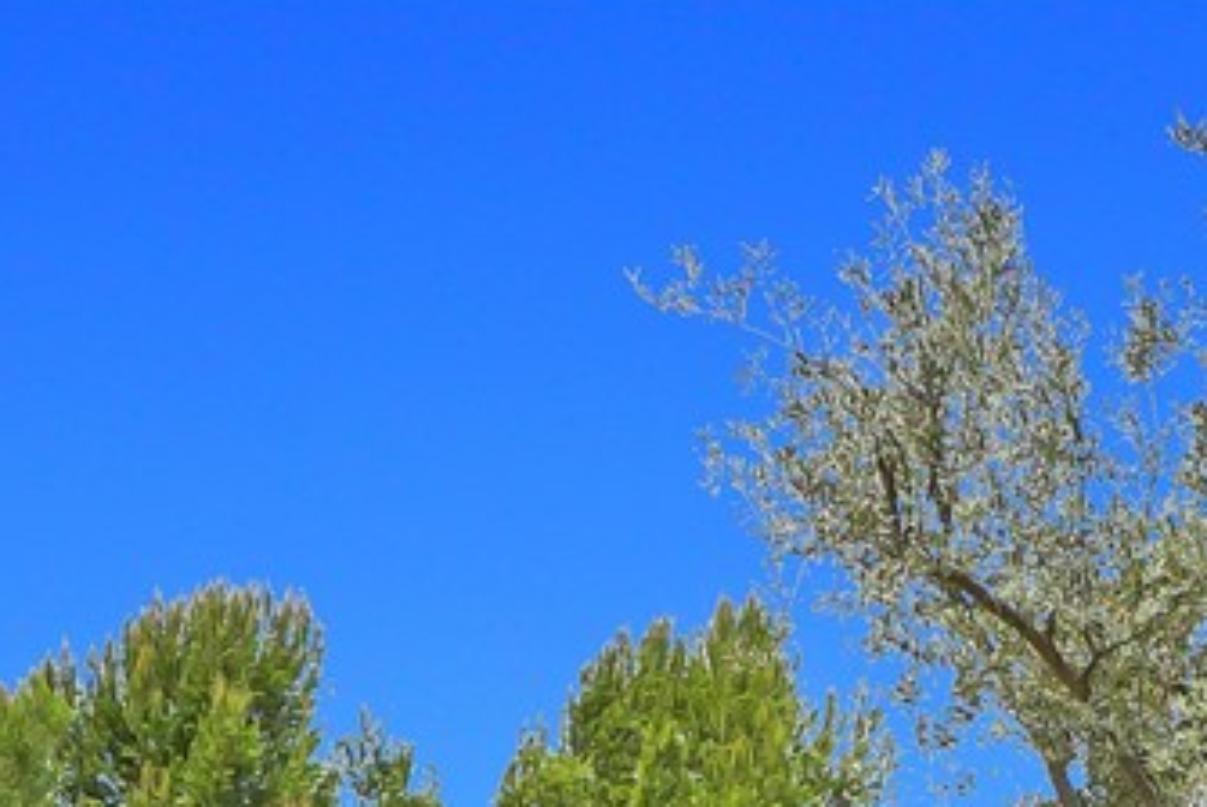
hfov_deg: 27.9
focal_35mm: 68
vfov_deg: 17.6
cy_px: 1283
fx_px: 2282
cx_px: 1202
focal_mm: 14
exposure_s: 1/1250
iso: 800
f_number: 10
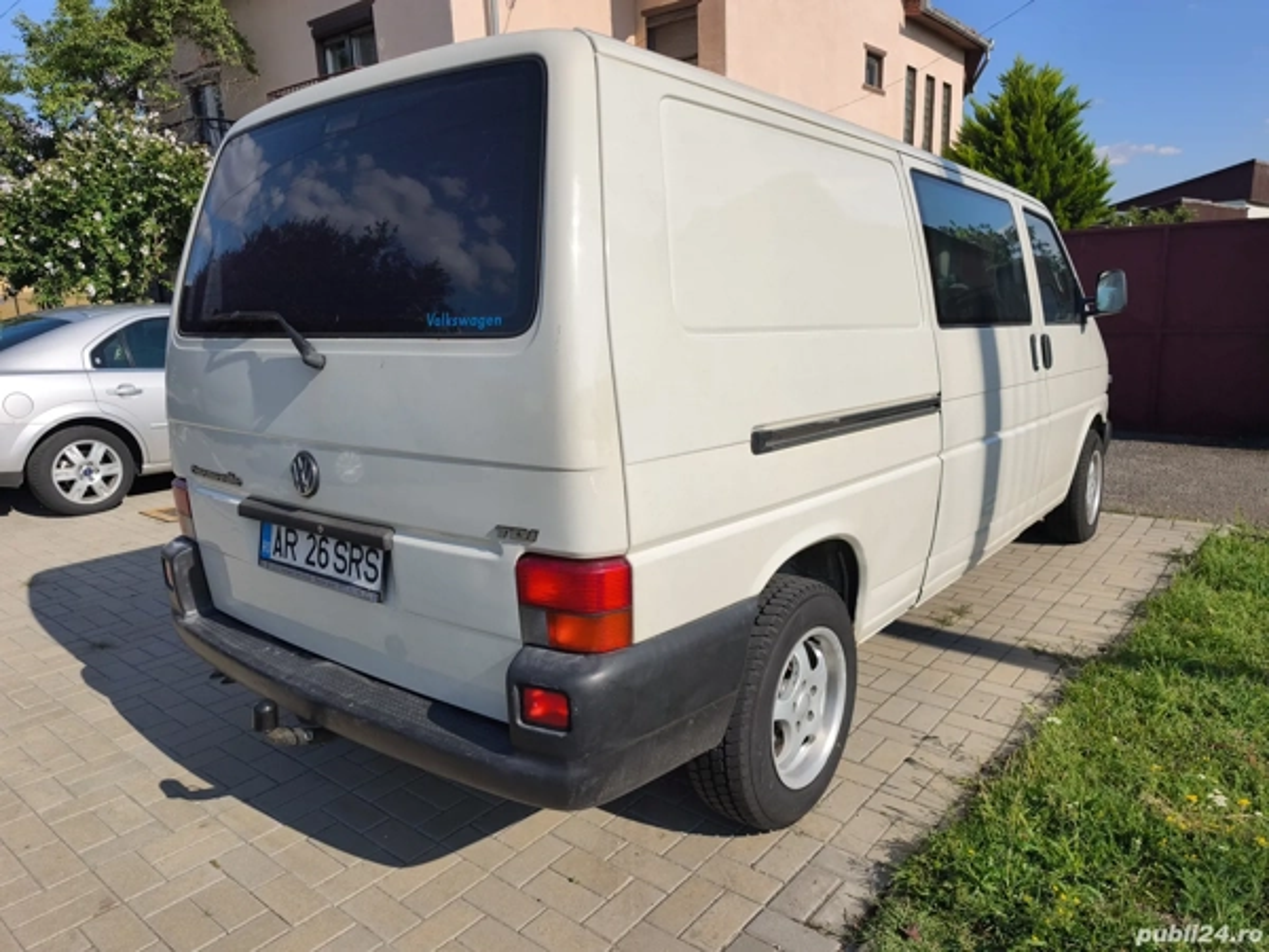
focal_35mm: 23
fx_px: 843
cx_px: 634
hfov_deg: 73.9
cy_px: 476
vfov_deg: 58.9
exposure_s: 1/4439
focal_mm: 6.57
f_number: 1.6
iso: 64
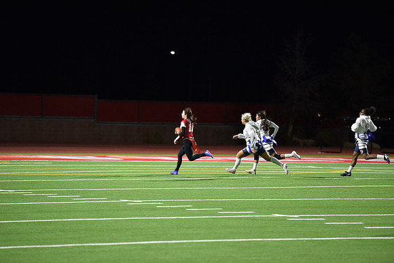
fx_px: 2189
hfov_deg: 10.3
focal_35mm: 200
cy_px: 132
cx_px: 197
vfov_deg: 6.9
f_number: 2.8
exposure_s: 1/500
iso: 5000
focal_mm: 200
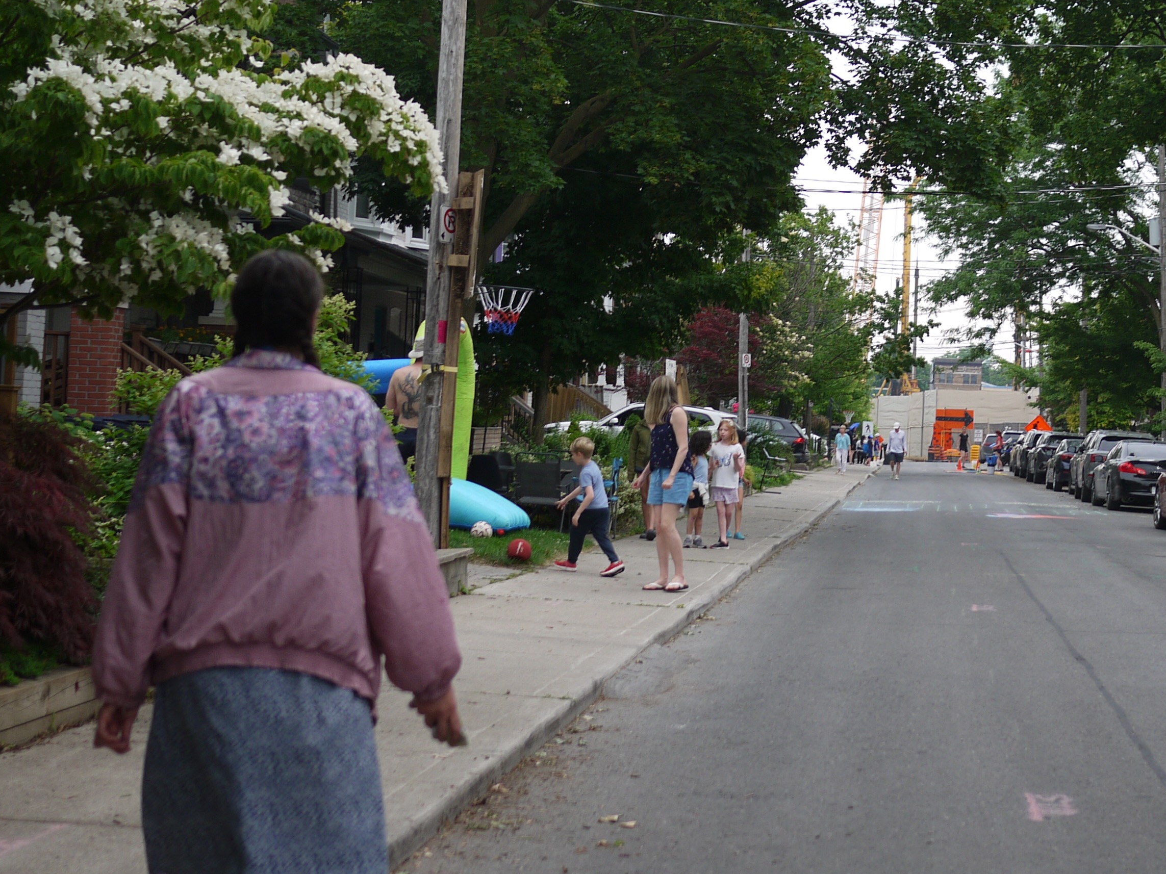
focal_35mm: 70
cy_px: 303
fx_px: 2358
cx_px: 747
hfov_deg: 27.7
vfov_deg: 20.9
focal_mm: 20
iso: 100
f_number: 2
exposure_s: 1/800
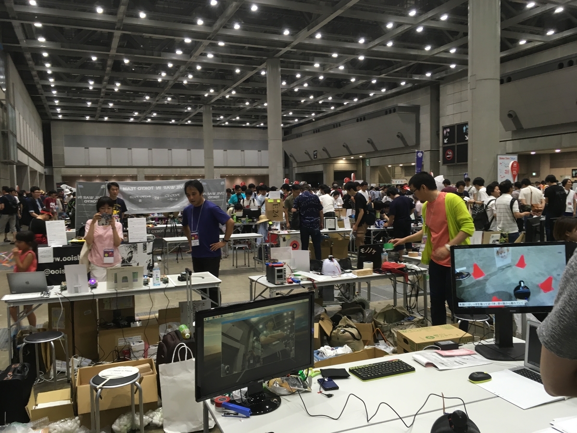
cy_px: 216
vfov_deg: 48.2
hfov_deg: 61.7
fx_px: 483
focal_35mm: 29
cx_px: 288
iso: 50
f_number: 2.2
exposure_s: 1/30
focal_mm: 4.15
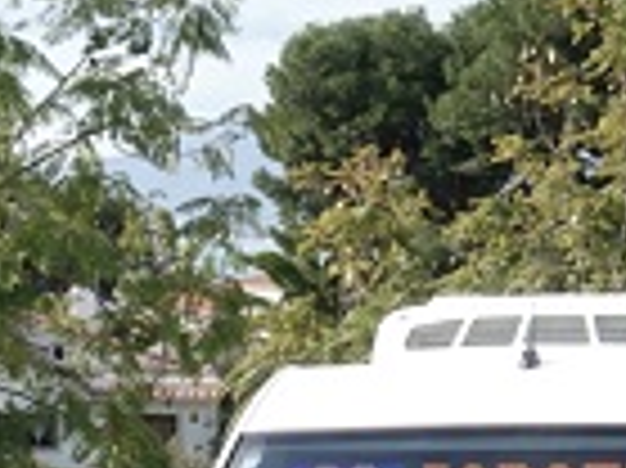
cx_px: 243
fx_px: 3072
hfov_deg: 11.6
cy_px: 970
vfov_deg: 8.3
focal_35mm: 170
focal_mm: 12.96
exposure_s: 1/125
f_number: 5.6
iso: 125
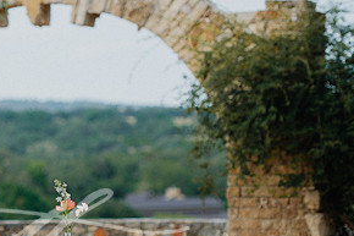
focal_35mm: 240
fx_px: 2359
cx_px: 43
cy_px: 119
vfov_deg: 5.7
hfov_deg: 8.6
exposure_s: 1/1000
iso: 80
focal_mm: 120
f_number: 2.8
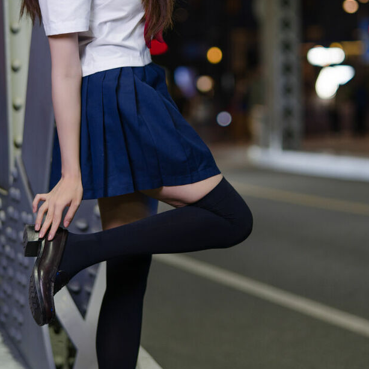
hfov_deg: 16.0
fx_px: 1315
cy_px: 80
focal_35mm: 109
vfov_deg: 15.9
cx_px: 213
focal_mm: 50
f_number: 1.4
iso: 200
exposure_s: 1/125
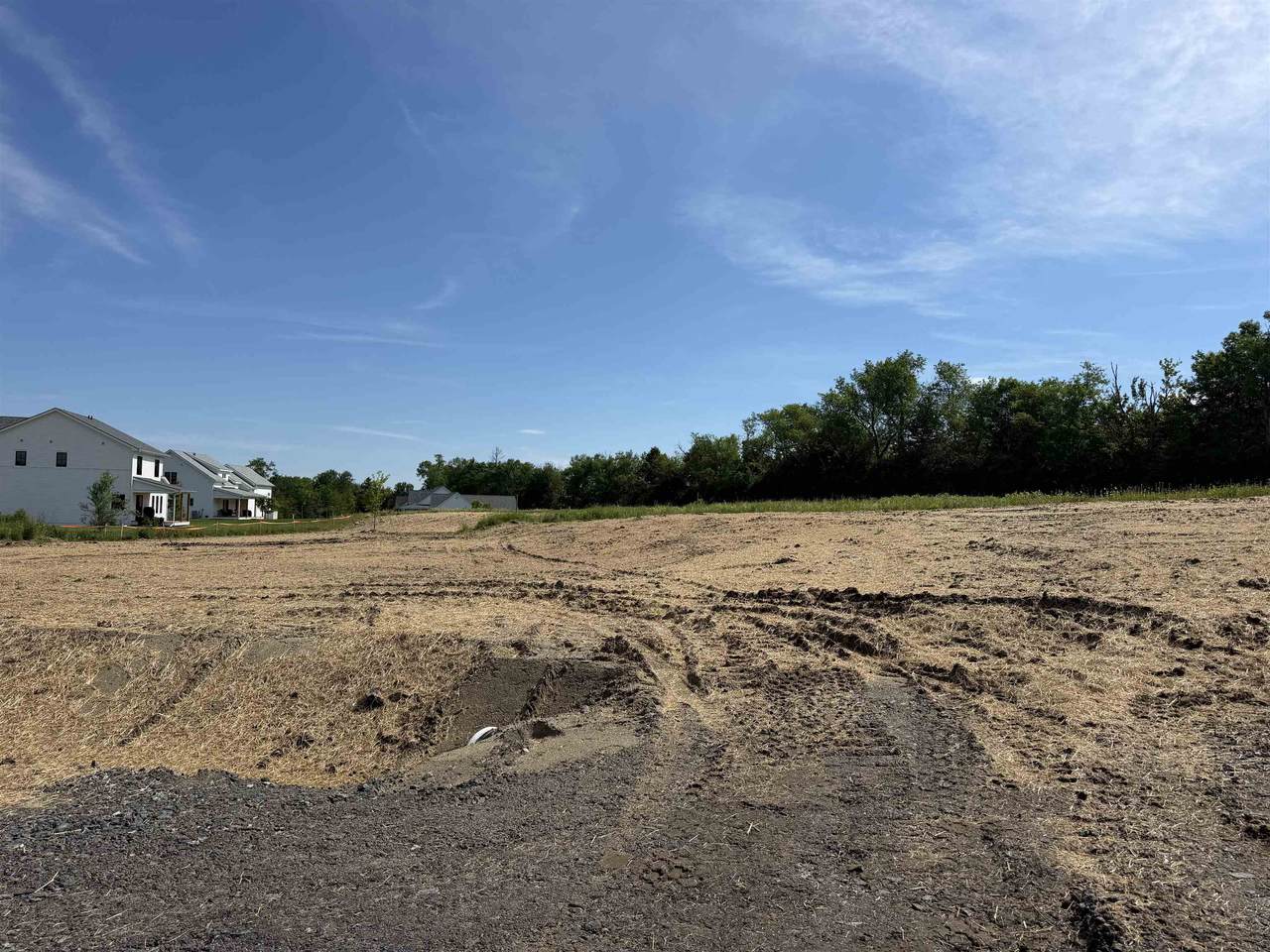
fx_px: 881
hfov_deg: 71.6
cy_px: 476
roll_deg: -1.2
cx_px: 635
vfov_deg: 56.8
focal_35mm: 24
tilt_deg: +2.6
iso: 80
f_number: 1.78
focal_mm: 6.76
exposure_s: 1/7353
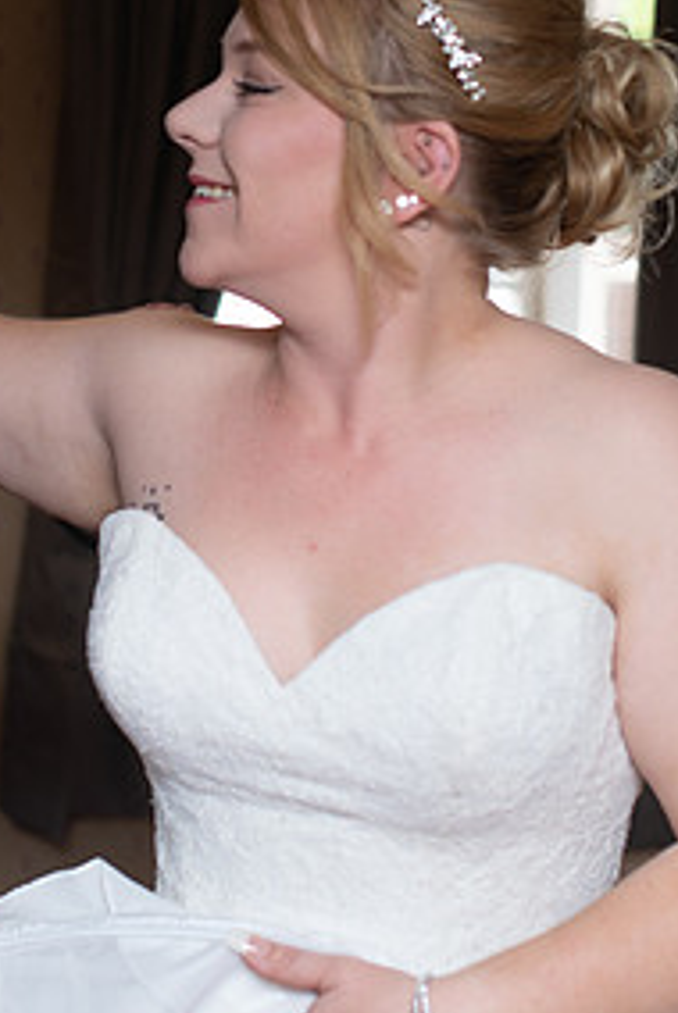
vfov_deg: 21.4
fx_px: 2649
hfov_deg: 14.5
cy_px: 202
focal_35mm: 94
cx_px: 196
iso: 100
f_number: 2.5
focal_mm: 35
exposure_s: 1/100
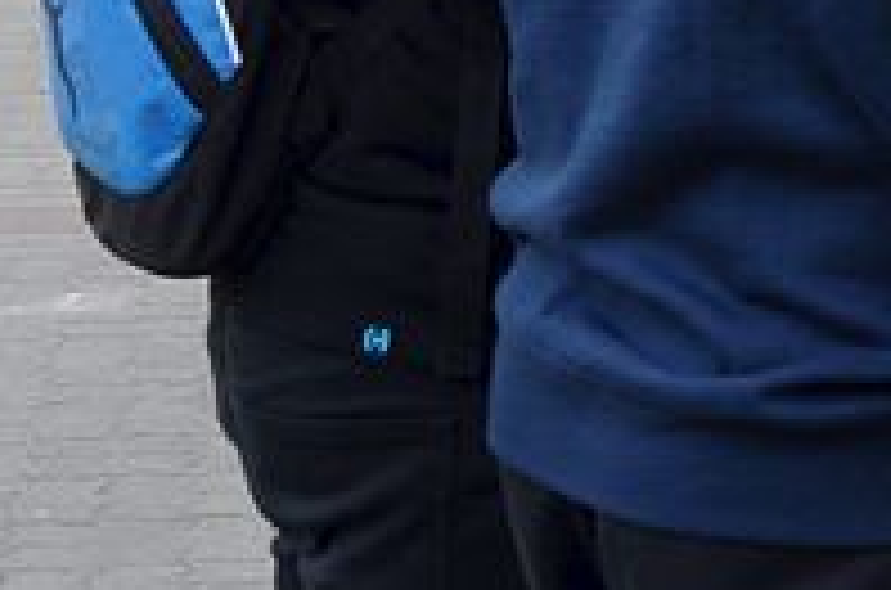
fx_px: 3506
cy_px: -218
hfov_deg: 12.9
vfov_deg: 9.4
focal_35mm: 142
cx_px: 1688
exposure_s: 1/250
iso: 500
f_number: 8
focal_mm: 22
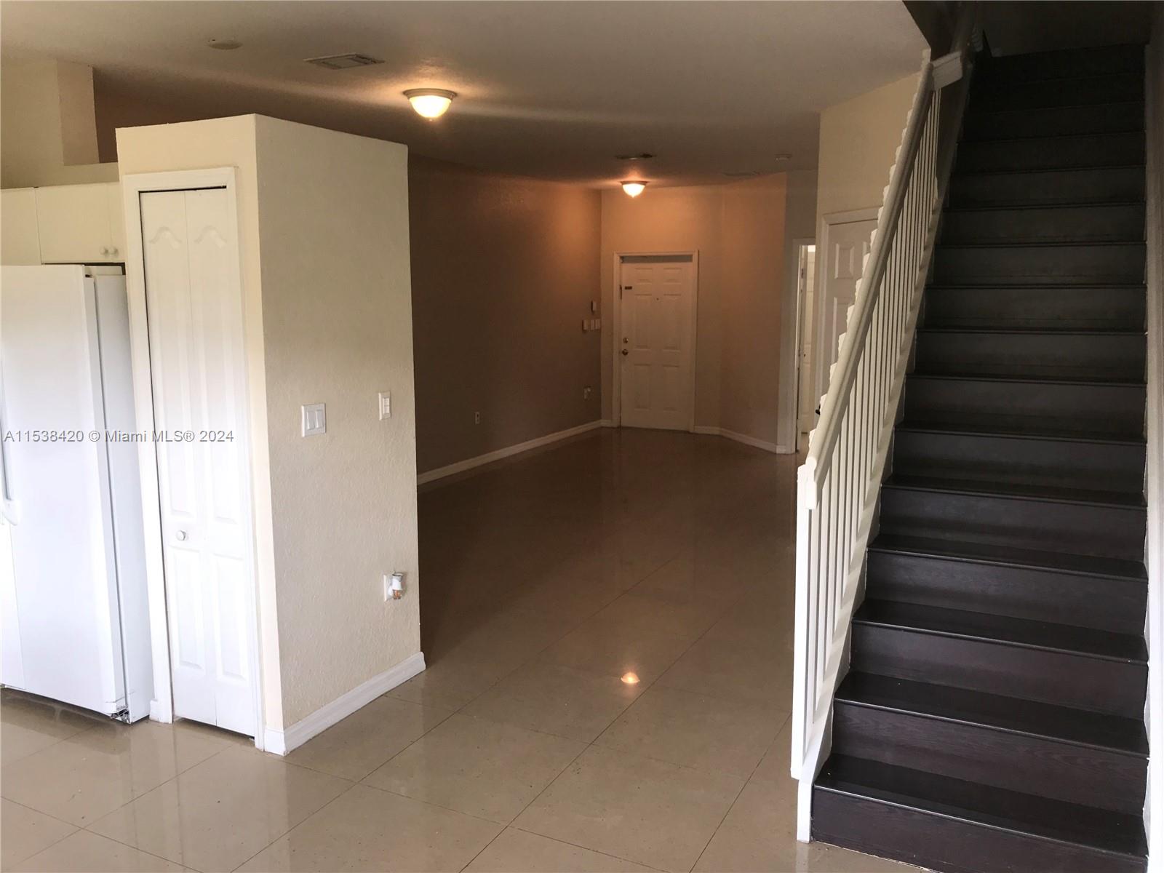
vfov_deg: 49.7
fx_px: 942
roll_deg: -0.1
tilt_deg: -8.7
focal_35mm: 28
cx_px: 582
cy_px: 436
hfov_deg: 63.4
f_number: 1.8
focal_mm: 3.99
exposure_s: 1/39
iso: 20
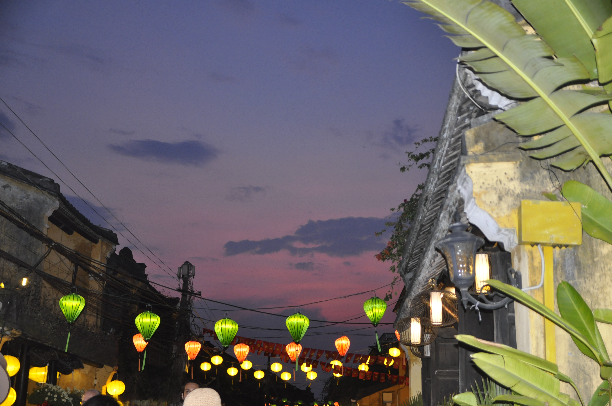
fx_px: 815
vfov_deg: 28.0
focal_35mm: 48
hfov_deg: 41.2
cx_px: 306
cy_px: 203
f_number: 3.3
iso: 800
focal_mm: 32
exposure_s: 1/60
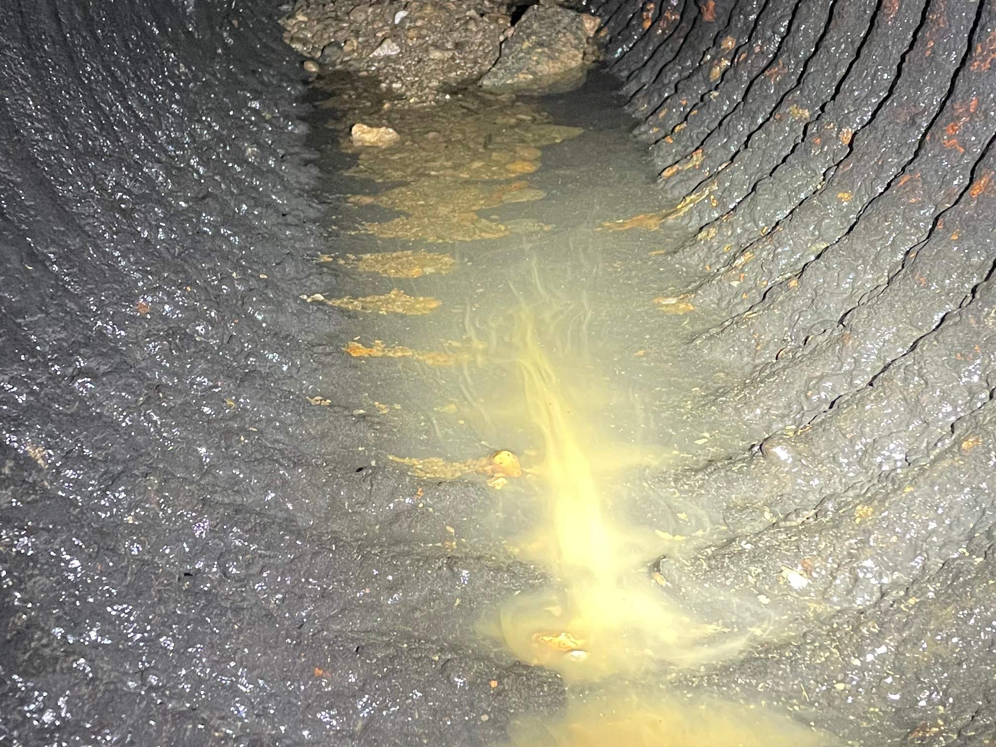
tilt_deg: -21.2
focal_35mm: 52
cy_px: 241
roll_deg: +4.6
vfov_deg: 27.8
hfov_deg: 36.7
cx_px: 396
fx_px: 1496
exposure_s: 1/60
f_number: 1.6
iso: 320
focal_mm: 4.2
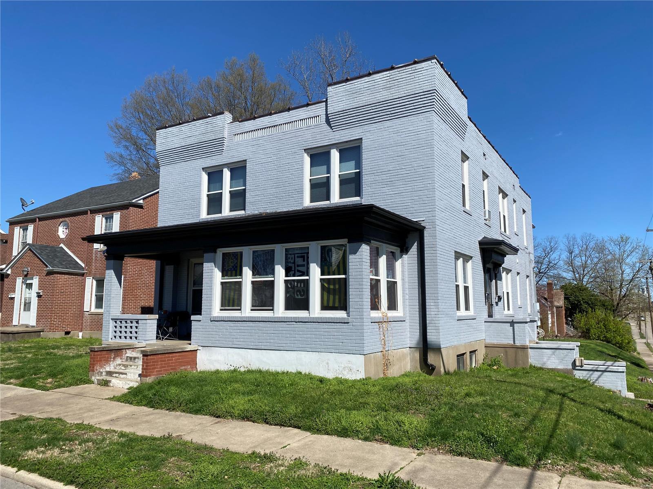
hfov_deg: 67.3
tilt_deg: +4.8
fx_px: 490
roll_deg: +0.0
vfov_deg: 53.1
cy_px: 244
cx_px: 326
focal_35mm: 26
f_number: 1.8
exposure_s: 1/3846
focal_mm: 4.25
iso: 32
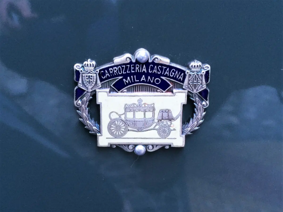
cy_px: 106
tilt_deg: -10.6
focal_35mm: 29
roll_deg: -0.4
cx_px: 142
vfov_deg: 48.2
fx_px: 237
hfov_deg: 61.7
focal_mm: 4.15
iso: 64
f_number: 2.2
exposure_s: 1/33
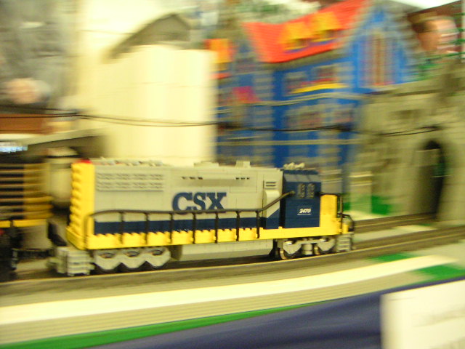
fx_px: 497
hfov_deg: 50.1
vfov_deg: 38.7
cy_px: 174
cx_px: 232
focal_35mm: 37
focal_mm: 4.8
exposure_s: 1/15
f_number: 2.8
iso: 400
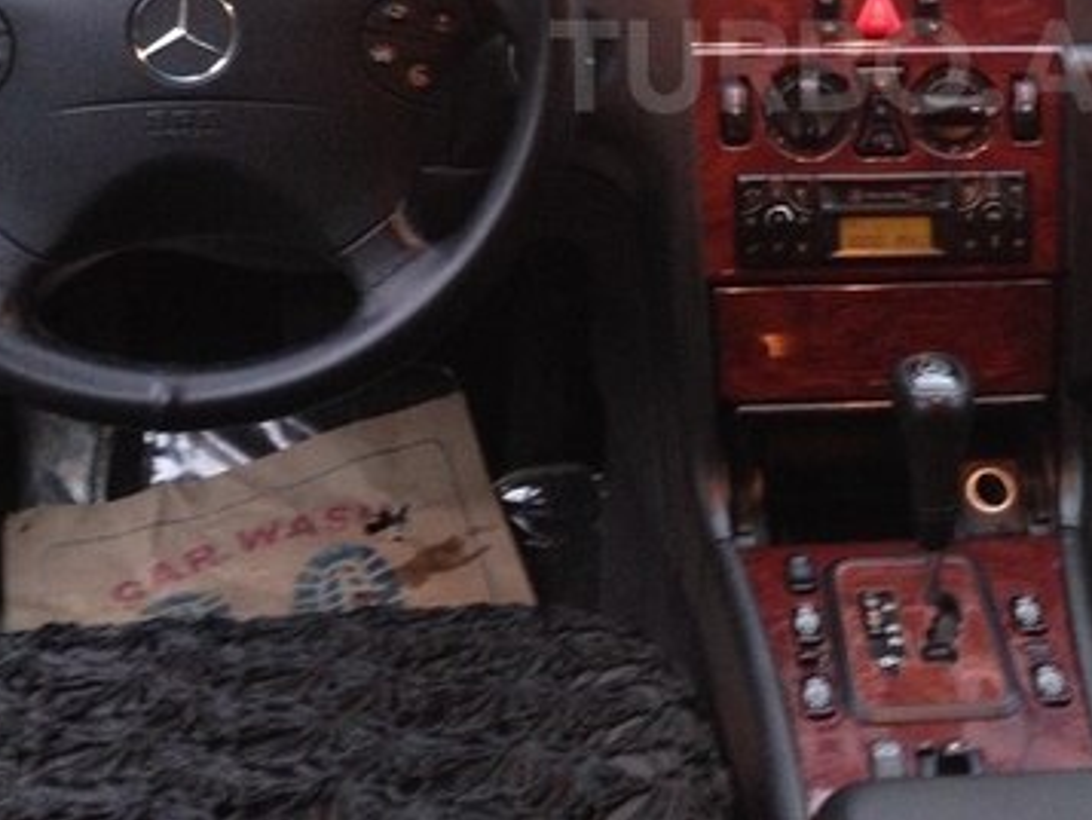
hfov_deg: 30.9
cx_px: 863
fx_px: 1925
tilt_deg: -20.1
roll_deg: -2.1
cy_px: 66
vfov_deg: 23.3
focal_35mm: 61
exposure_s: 1/20
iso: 250
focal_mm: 4.12
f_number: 2.4
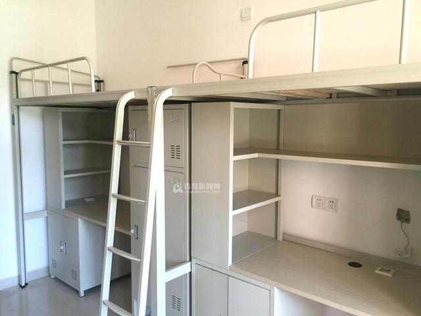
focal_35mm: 29
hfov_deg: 61.7
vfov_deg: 48.2
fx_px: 353
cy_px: 158
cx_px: 210
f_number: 2.2
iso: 64
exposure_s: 1/33
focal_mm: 4.15
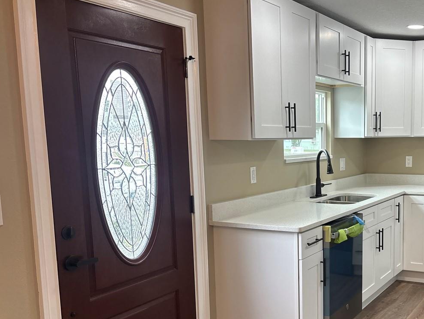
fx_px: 515
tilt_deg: -11.0
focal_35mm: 42
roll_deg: -0.9
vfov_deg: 34.0
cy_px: 214
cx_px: 336
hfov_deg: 42.8
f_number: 1.6
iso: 100
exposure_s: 1/120
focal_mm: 5.96
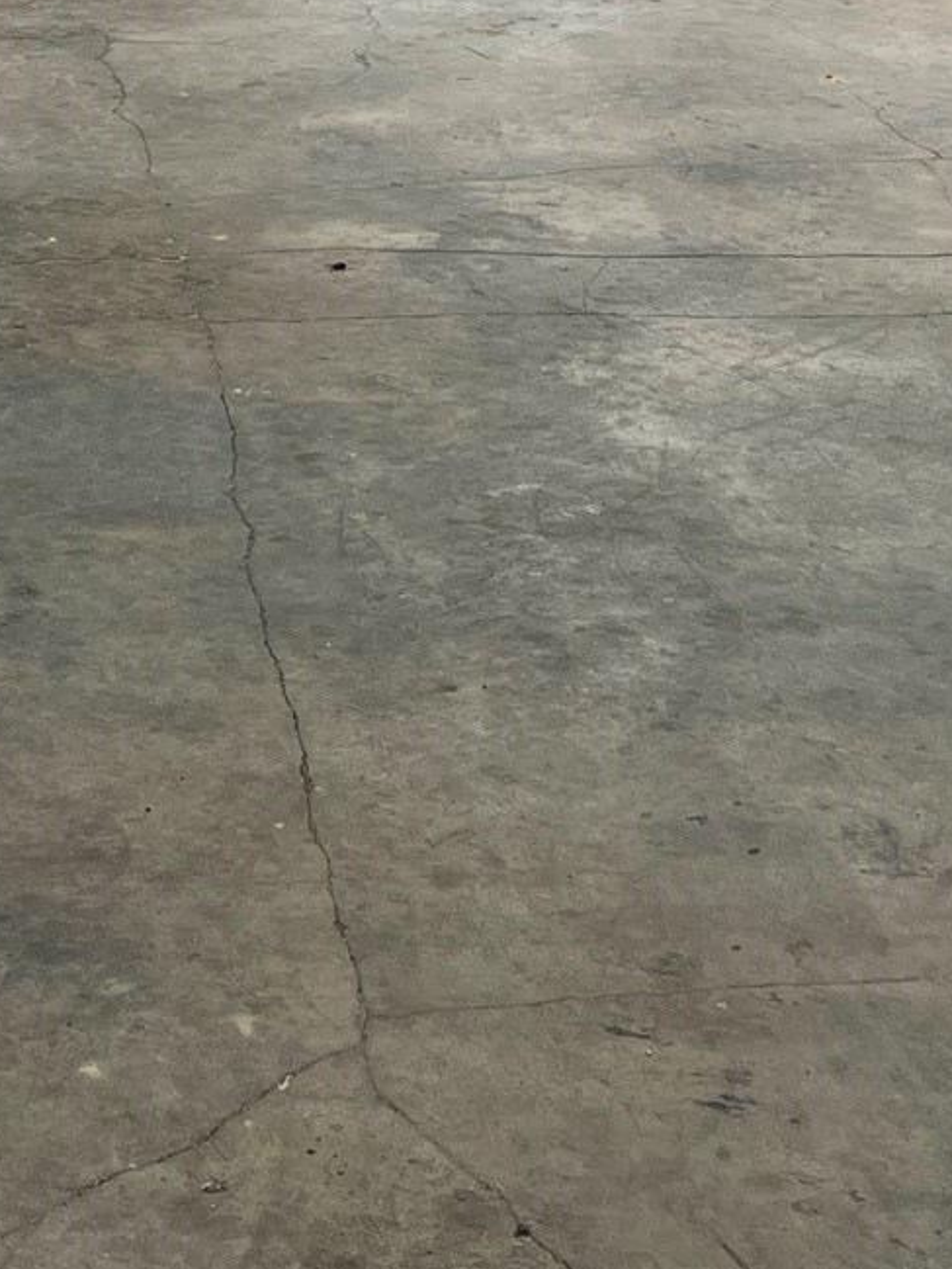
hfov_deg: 17.8
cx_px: 129
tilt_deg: -2.9
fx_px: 3006
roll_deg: -0.4
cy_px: -501
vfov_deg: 21.0
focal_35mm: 82
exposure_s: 1/121
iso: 64
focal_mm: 5.7
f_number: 1.5
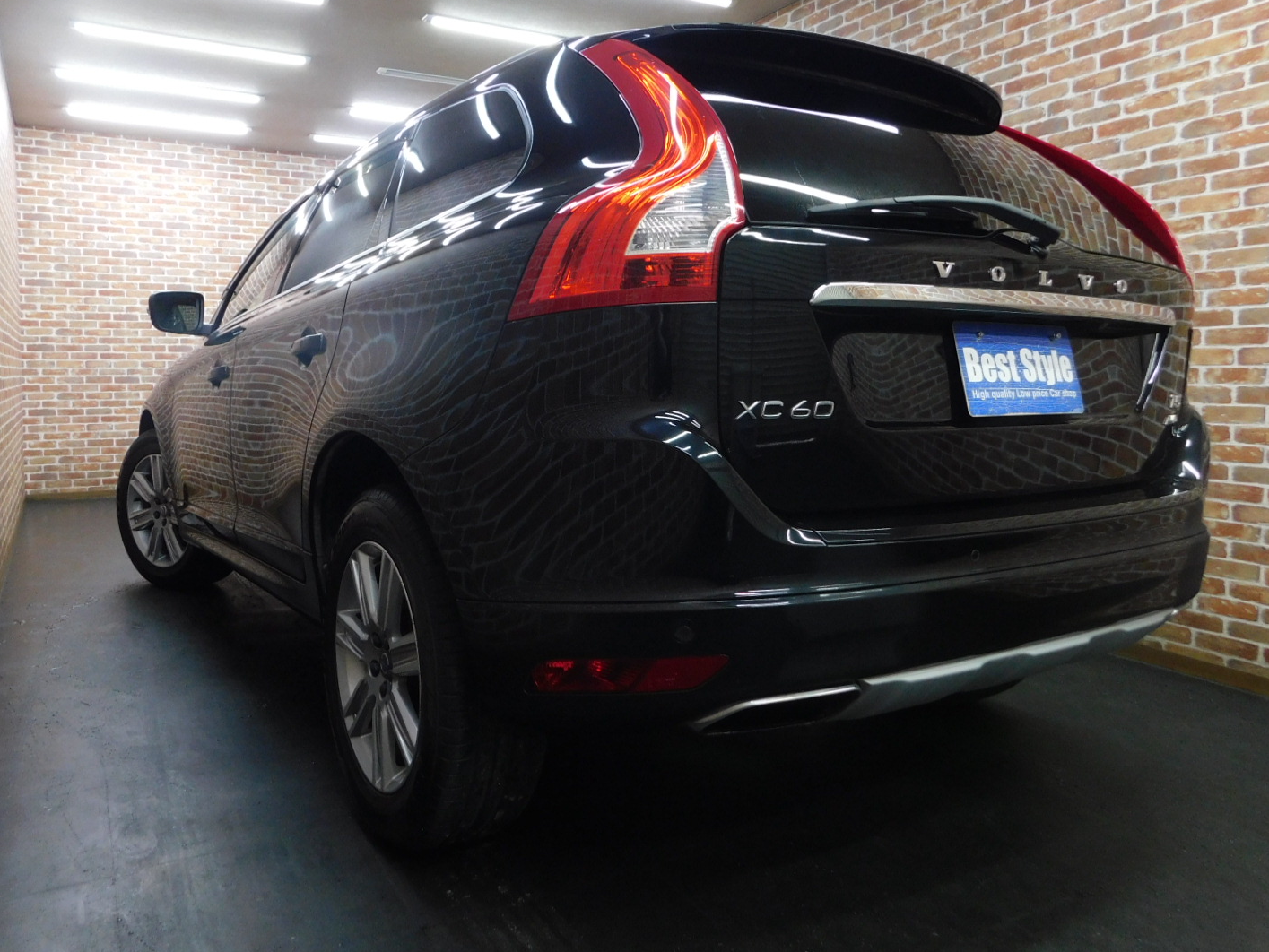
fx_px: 953
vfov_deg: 53.0
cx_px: 583
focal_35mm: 26
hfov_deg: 67.2
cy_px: 424
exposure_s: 1/30
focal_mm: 4
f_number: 3
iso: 220
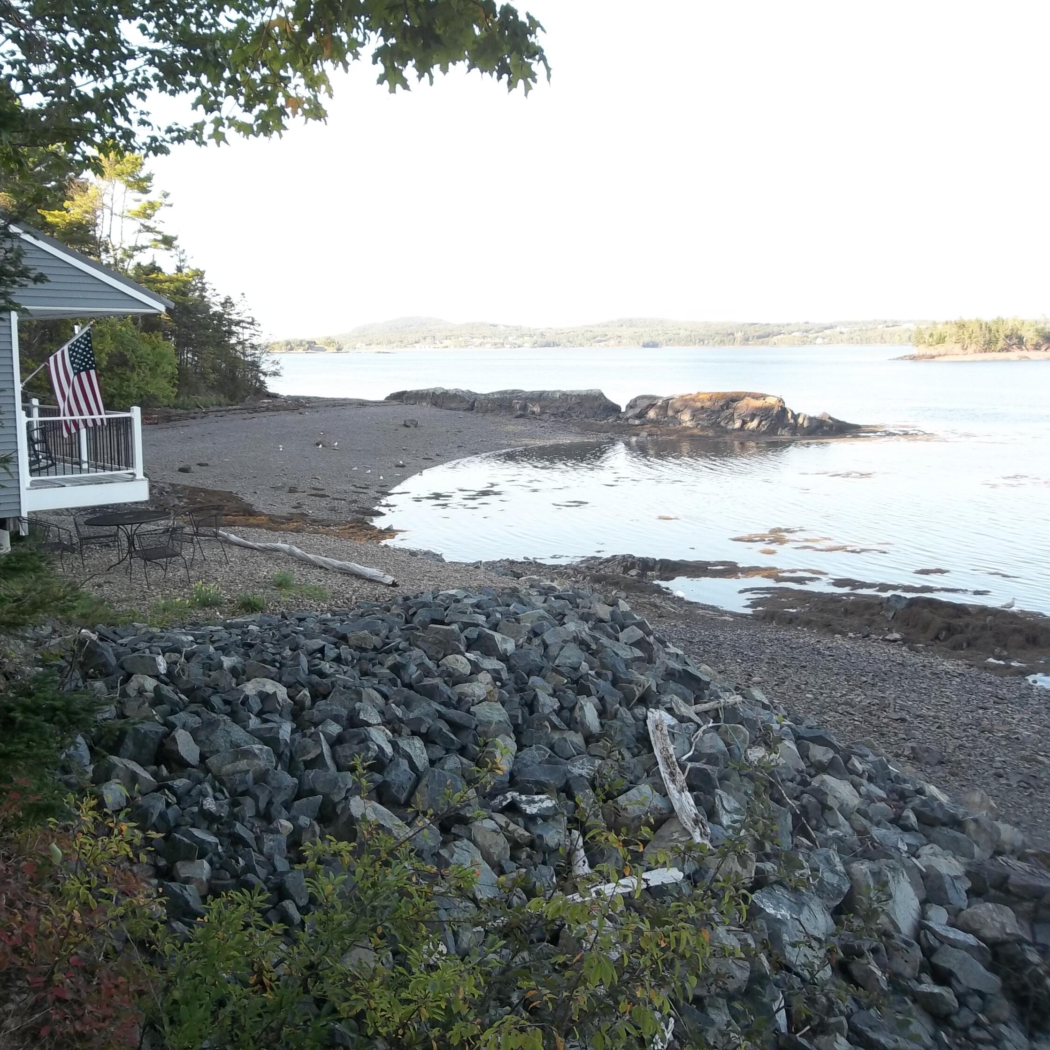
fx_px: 1098
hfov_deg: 50.8
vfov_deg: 51.1
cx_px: 429
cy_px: 527
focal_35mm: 32
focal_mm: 4.9
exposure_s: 1/125
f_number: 3.5
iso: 80
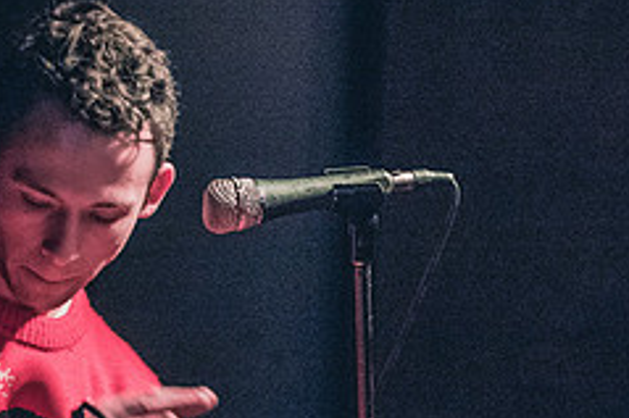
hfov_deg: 10.3
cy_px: 325
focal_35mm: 199
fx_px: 3474
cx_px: 471
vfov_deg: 6.9
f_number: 2.8
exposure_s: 1/100
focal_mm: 82
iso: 3200
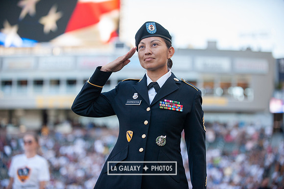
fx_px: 804
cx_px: 142
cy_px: 94
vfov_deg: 13.4
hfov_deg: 20.0
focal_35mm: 102
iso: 800
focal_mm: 102
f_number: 2.8
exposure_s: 1/2000
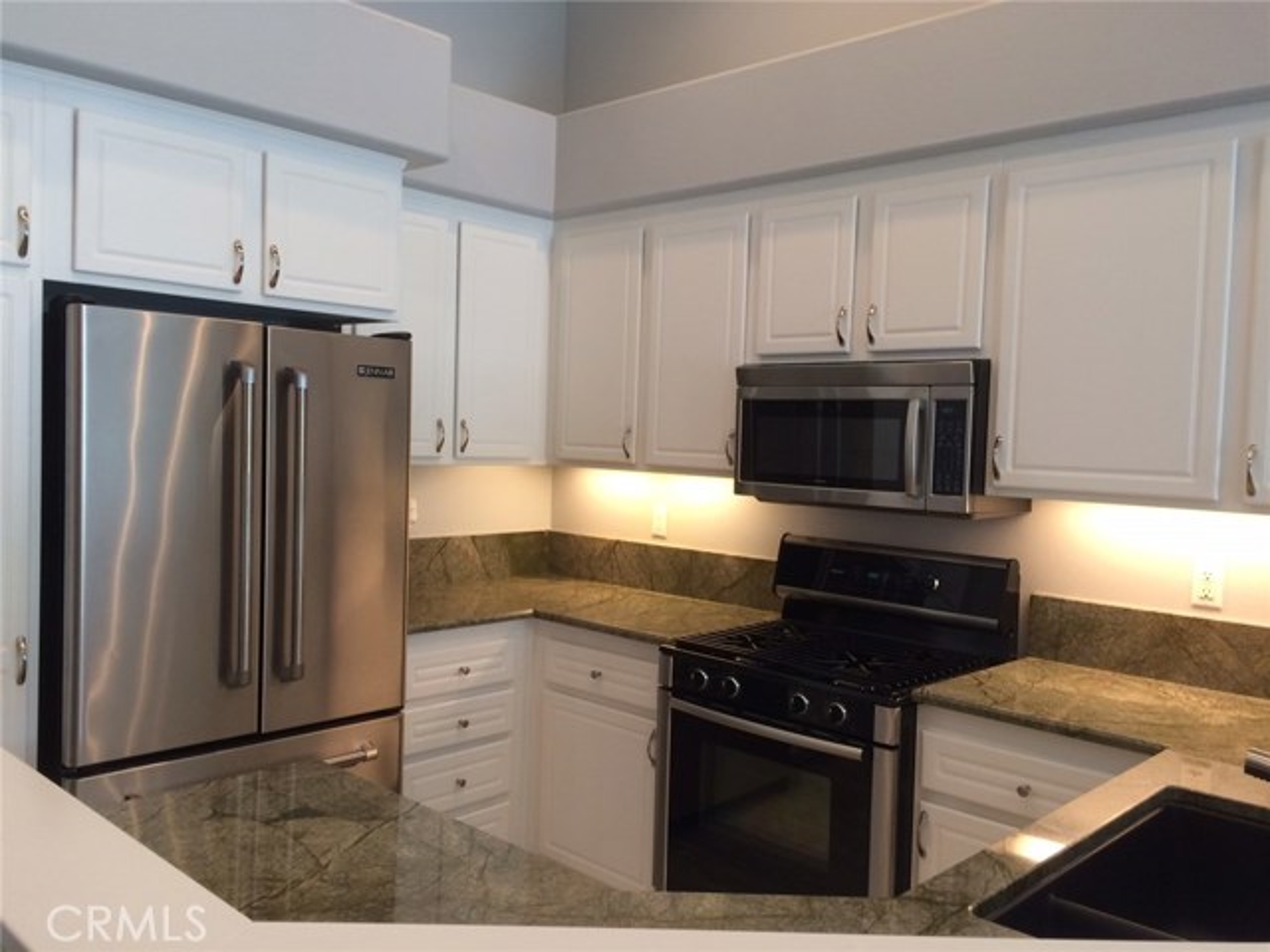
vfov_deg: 48.2
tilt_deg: -2.3
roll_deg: +0.0
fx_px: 1064
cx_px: 635
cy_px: 476
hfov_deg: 61.7
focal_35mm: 29
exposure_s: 1/30
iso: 80
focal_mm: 4.15
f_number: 2.2
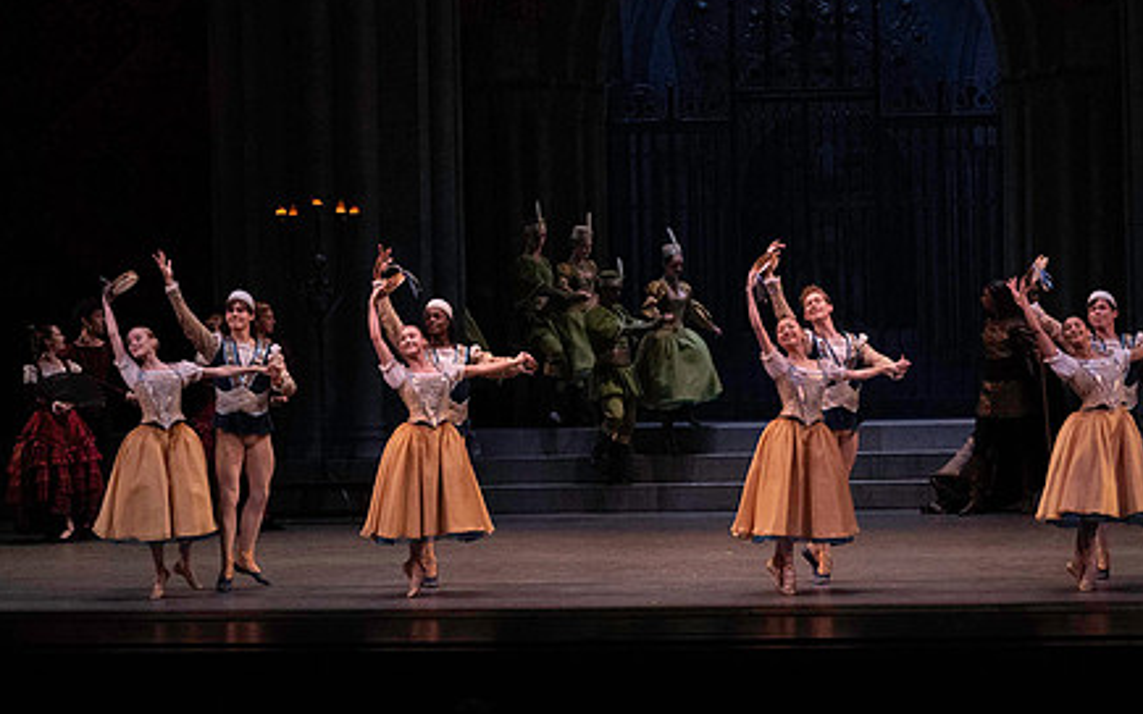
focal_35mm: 121
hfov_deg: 17.2
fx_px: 3770
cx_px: 691
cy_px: 238
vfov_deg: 10.8
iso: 12800
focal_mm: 89
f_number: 7.1
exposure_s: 1/400
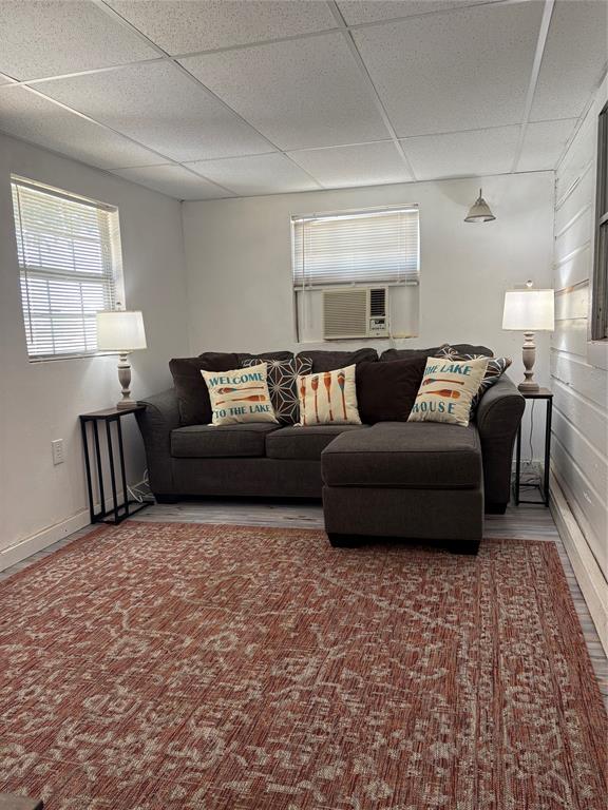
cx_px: 304
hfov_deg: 53.1
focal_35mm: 26
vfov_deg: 67.3
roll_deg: +1.7
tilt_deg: -5.7
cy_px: 405
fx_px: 609
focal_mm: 5.96
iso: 100
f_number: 1.6
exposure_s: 1/60
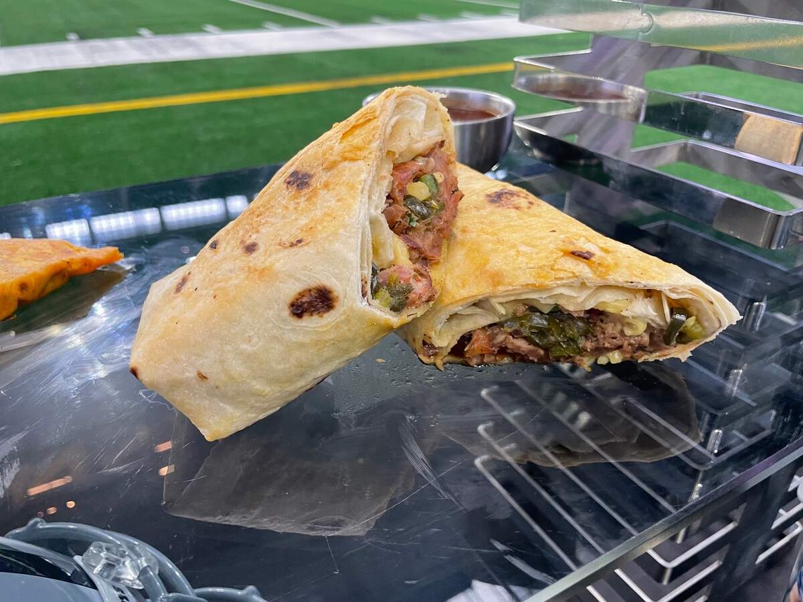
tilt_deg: -28.1
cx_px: 402
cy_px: 301
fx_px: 603
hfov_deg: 67.3
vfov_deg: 53.1
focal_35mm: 26
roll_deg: +0.1
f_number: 1.6
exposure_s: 1/60
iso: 160
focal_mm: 4.2
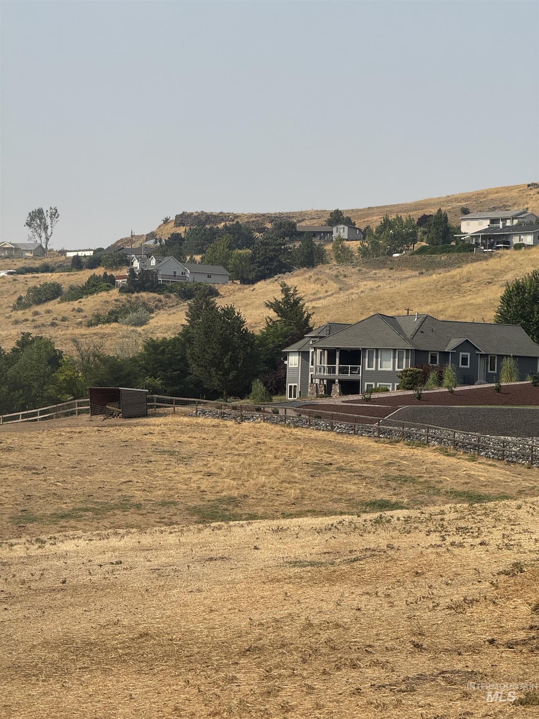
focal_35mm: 120
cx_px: 270
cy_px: 360
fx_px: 2491
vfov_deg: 16.4
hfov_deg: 12.3
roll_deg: -1.9
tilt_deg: +1.2
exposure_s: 1/2024
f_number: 2.8
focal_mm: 15.66
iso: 50
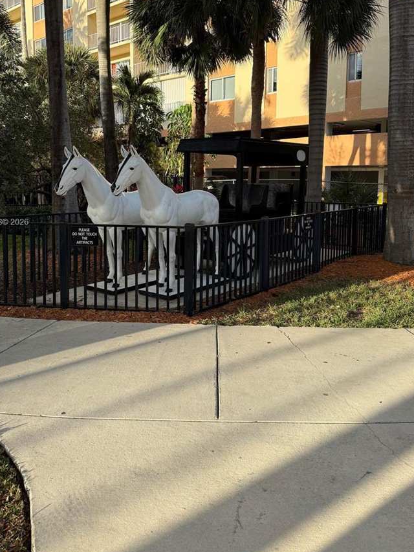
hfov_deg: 46.7
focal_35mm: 30
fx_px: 478
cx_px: 181
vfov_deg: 59.5
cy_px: 223
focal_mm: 6.76
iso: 100
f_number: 1.78
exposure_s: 1/1653
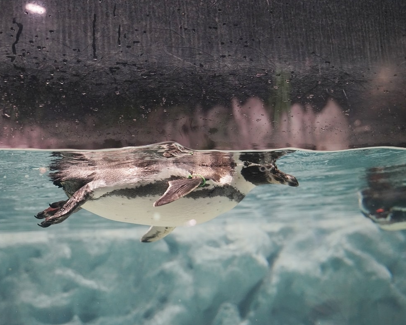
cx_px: 165
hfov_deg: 40.2
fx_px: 553
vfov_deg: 32.7
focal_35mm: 46
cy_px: 166
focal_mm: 40
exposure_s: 1/160
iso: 4000
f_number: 2.8
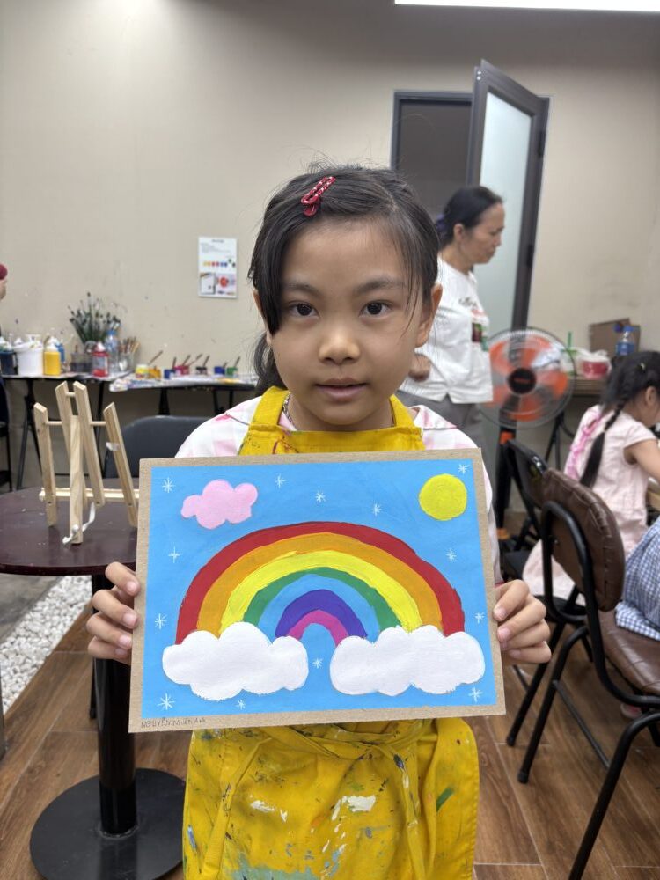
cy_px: 440
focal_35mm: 26
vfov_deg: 67.3
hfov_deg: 53.1
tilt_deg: -11.9
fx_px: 661
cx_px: 330
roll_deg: -2.0
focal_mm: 5.96
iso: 50
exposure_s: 1/100
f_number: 1.6
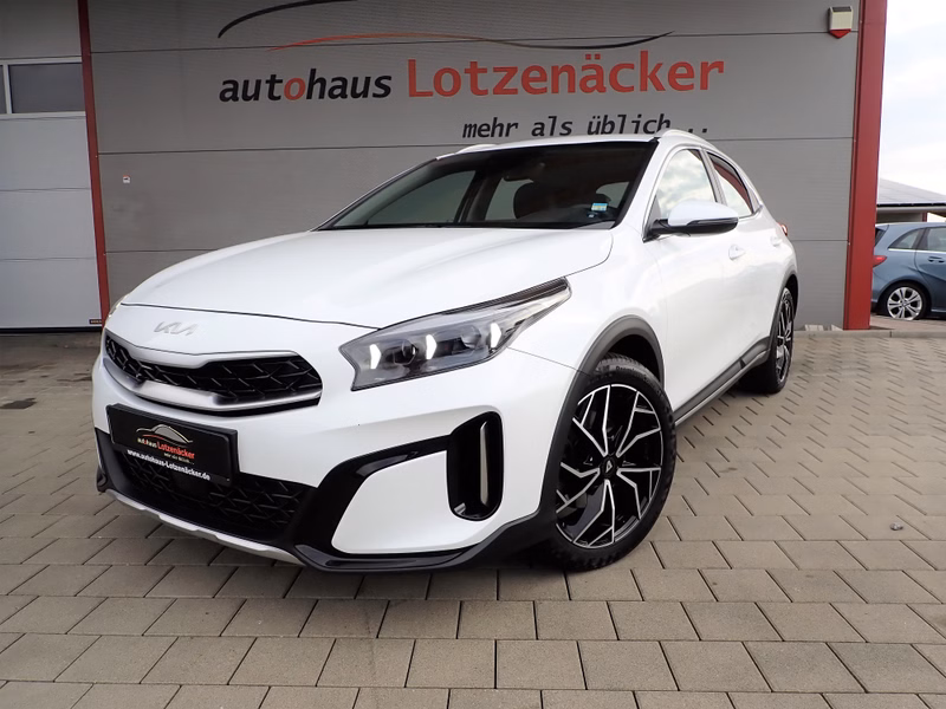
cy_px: 354
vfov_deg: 54.9
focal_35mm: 25
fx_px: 683
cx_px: 473
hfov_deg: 69.4
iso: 100
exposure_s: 1/800
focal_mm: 4.5
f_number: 2.8
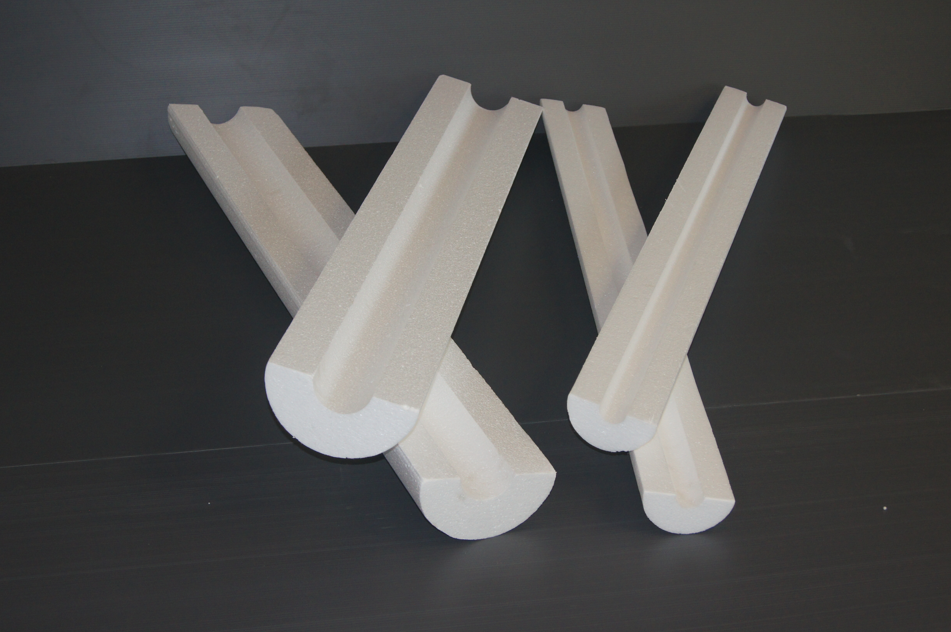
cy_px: 316
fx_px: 1781
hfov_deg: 29.9
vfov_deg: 20.1
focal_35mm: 68
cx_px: 476
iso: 800
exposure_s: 1/80
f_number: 5.6
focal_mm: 45
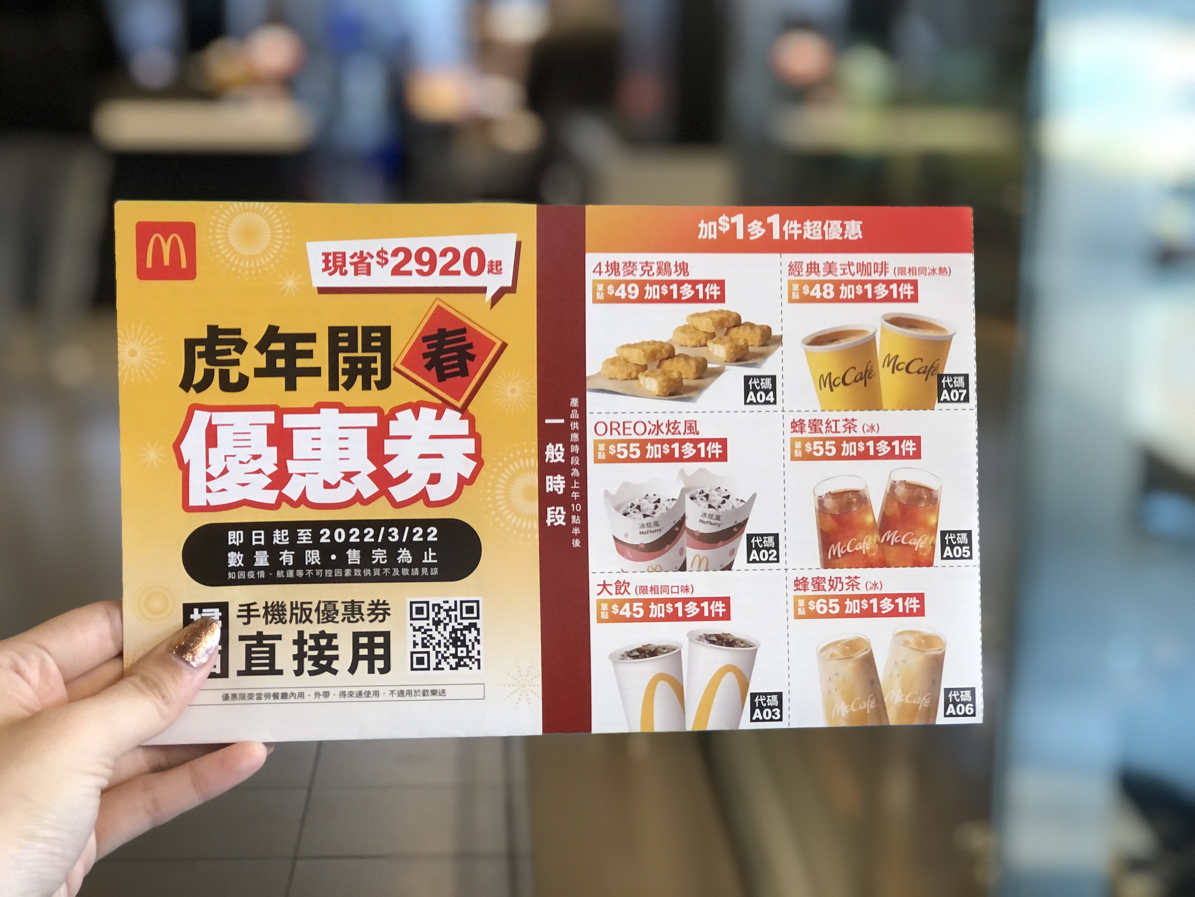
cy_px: 448
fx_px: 1968
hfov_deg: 33.8
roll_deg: -0.6
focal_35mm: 57
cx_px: 598
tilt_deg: -12.1
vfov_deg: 25.7
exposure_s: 1/30
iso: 125
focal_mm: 6.6
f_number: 2.8
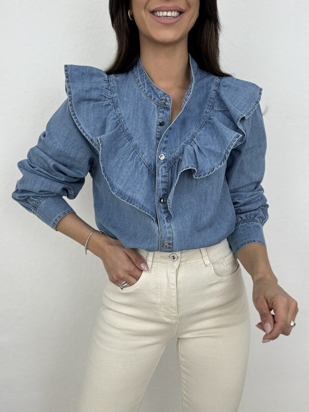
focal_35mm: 30
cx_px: 154
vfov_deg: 60.0
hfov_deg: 46.8
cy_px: 206
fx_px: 357
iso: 40
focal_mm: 2.69
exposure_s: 1/100
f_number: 1.9
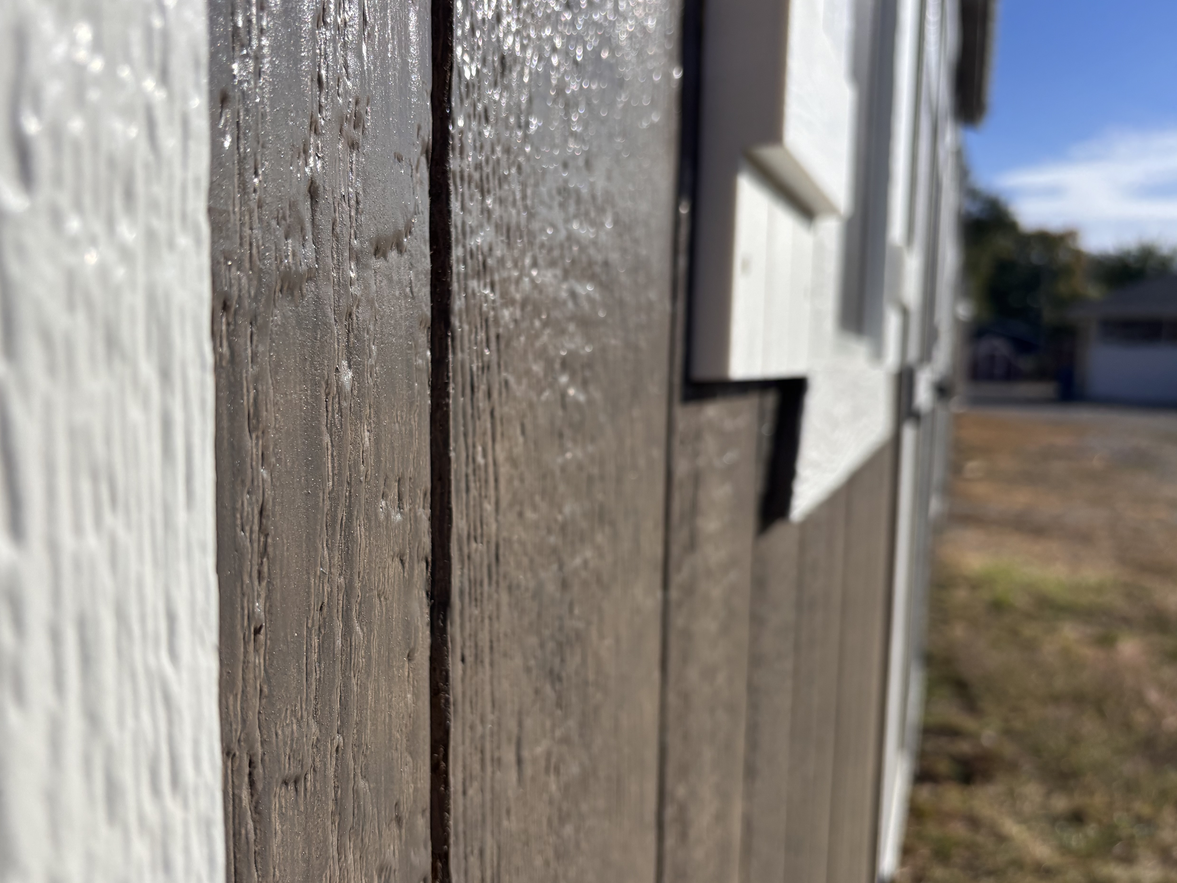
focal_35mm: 30
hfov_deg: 59.8
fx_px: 1020
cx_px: 515
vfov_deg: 46.7
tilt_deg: -7.9
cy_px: 492
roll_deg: -0.8
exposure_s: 1/7194
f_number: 1.6
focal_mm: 5.96
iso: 50
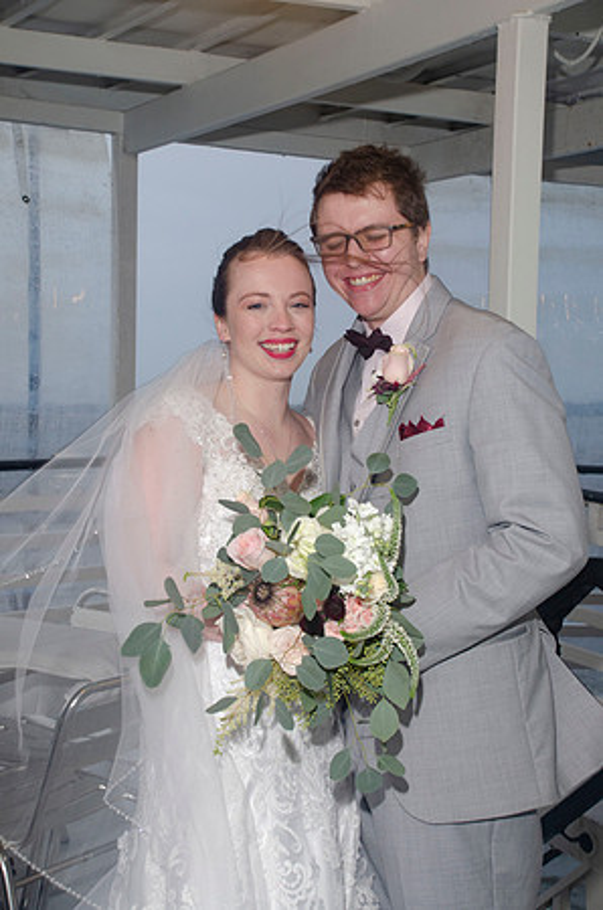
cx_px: 302
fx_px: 1439
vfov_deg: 35.1
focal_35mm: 57
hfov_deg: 23.7
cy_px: 455
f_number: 5.6
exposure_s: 1/60
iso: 400
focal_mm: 38
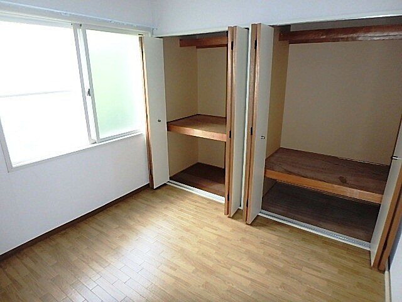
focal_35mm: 21
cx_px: 201
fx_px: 244
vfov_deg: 63.4
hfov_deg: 79.0
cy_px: 151
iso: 250
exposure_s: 1/30
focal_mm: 3.7
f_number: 3.5
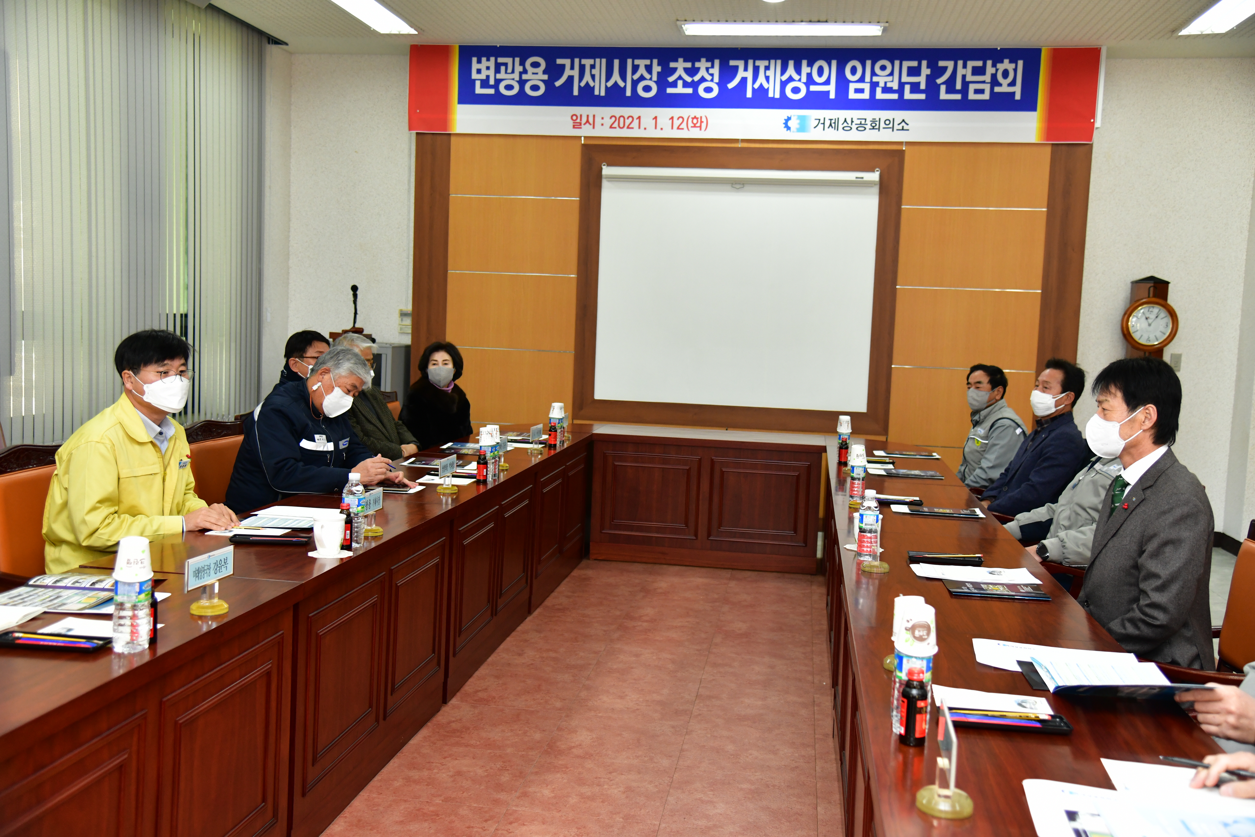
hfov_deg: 54.4
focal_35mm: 35
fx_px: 1220
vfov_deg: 37.9
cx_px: 628
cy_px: 418
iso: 1600
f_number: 4
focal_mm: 35
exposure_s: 1/250
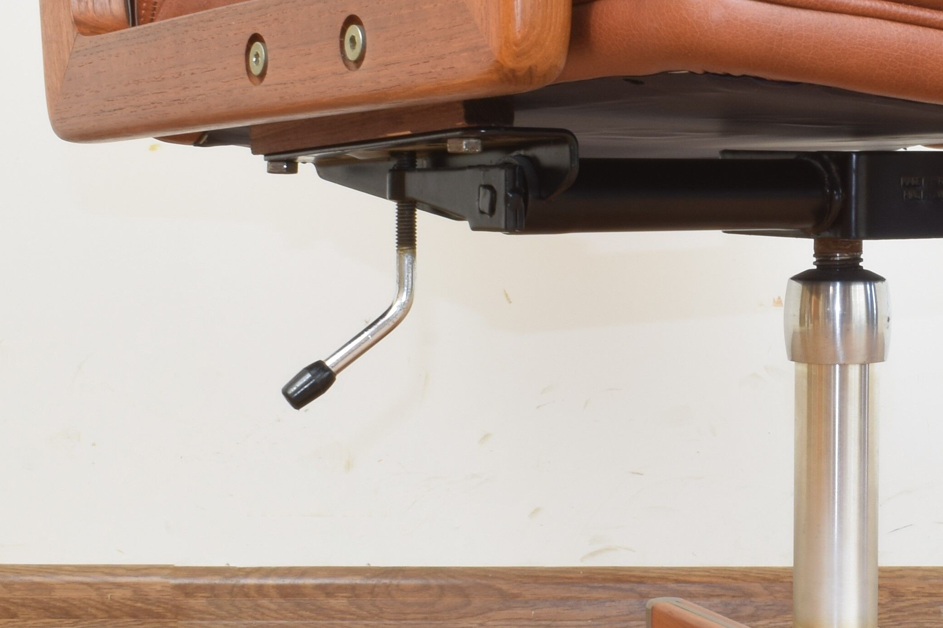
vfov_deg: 15.7
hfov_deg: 22.6
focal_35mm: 87
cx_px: 914
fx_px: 2279
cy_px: 347
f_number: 22
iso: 100
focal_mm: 20
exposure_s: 5
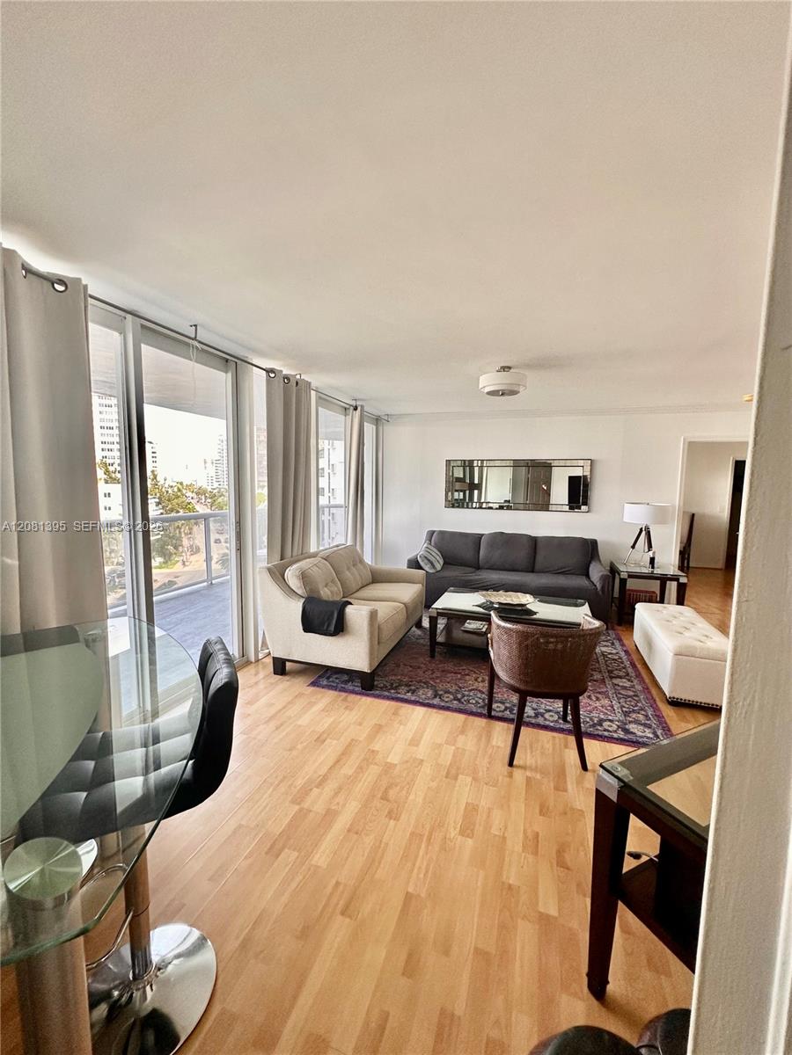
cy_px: 528
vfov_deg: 102.1
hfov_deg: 85.7
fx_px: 427
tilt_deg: -6.5
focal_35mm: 14
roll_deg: -1.7
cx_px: 396
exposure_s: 1/99
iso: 100
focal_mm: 2.22
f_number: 2.2
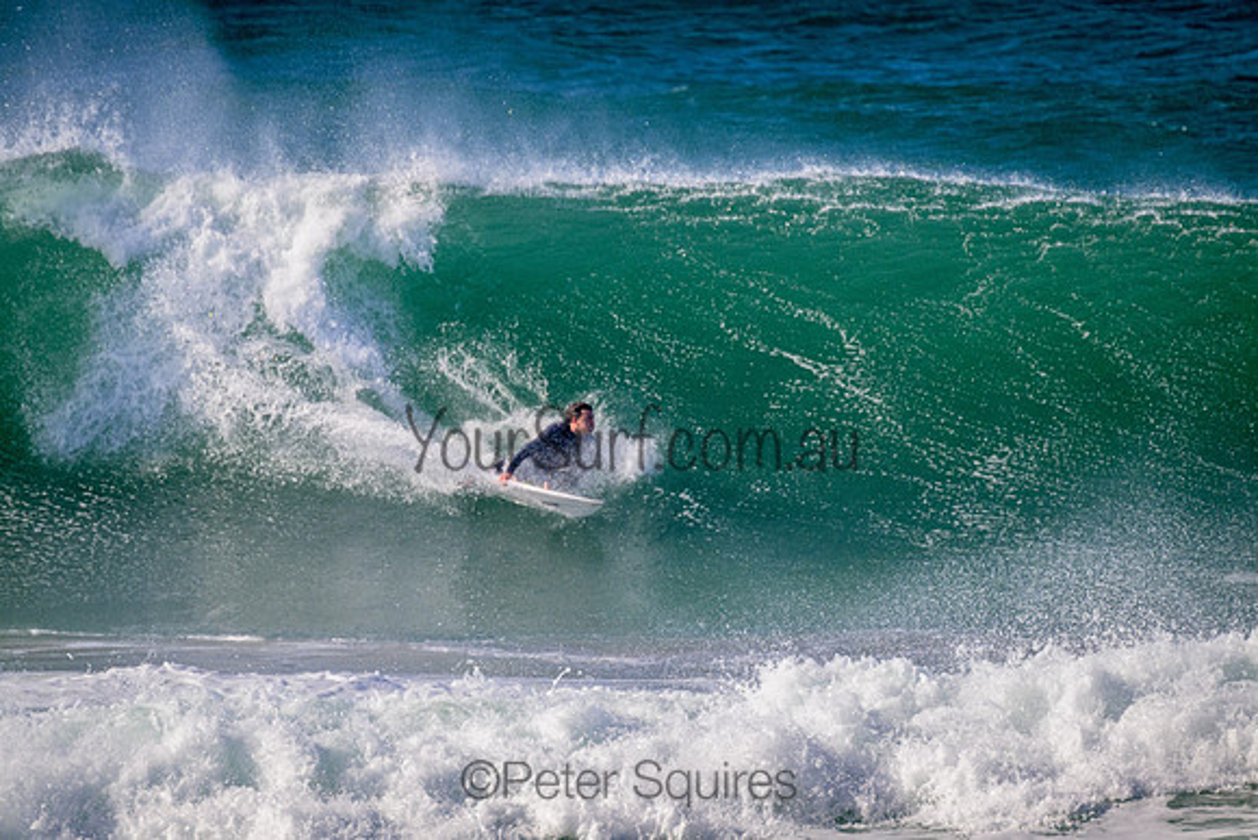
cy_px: 420
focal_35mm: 800
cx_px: 629
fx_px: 27961
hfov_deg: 2.6
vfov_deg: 1.7
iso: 1800
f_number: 11
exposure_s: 1/2000
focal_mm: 800
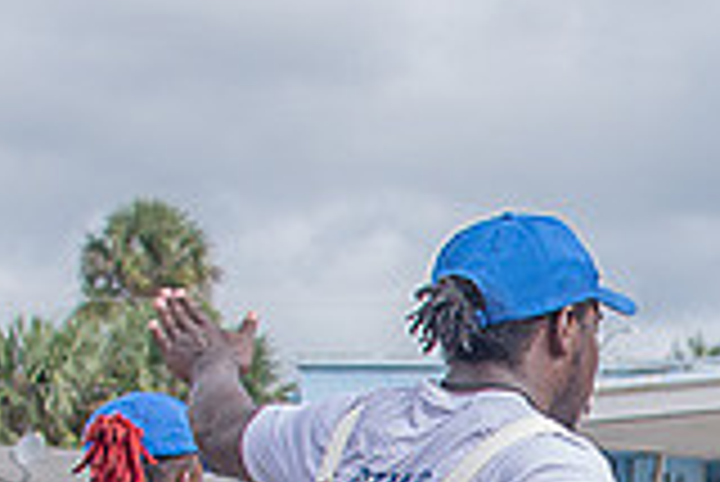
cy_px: 777
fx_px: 3763
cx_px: 1040
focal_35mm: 188
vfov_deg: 7.2
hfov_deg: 10.6
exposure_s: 1/500
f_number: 4
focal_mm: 35
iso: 100
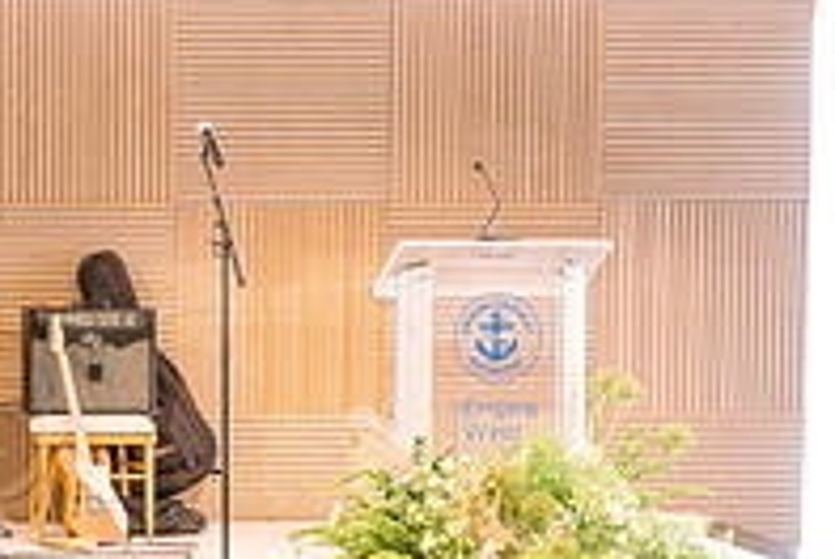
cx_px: -131
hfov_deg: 18.9
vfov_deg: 13.3
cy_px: 400
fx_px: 2393
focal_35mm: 103
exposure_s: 1/125
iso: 800
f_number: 2.8
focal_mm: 35
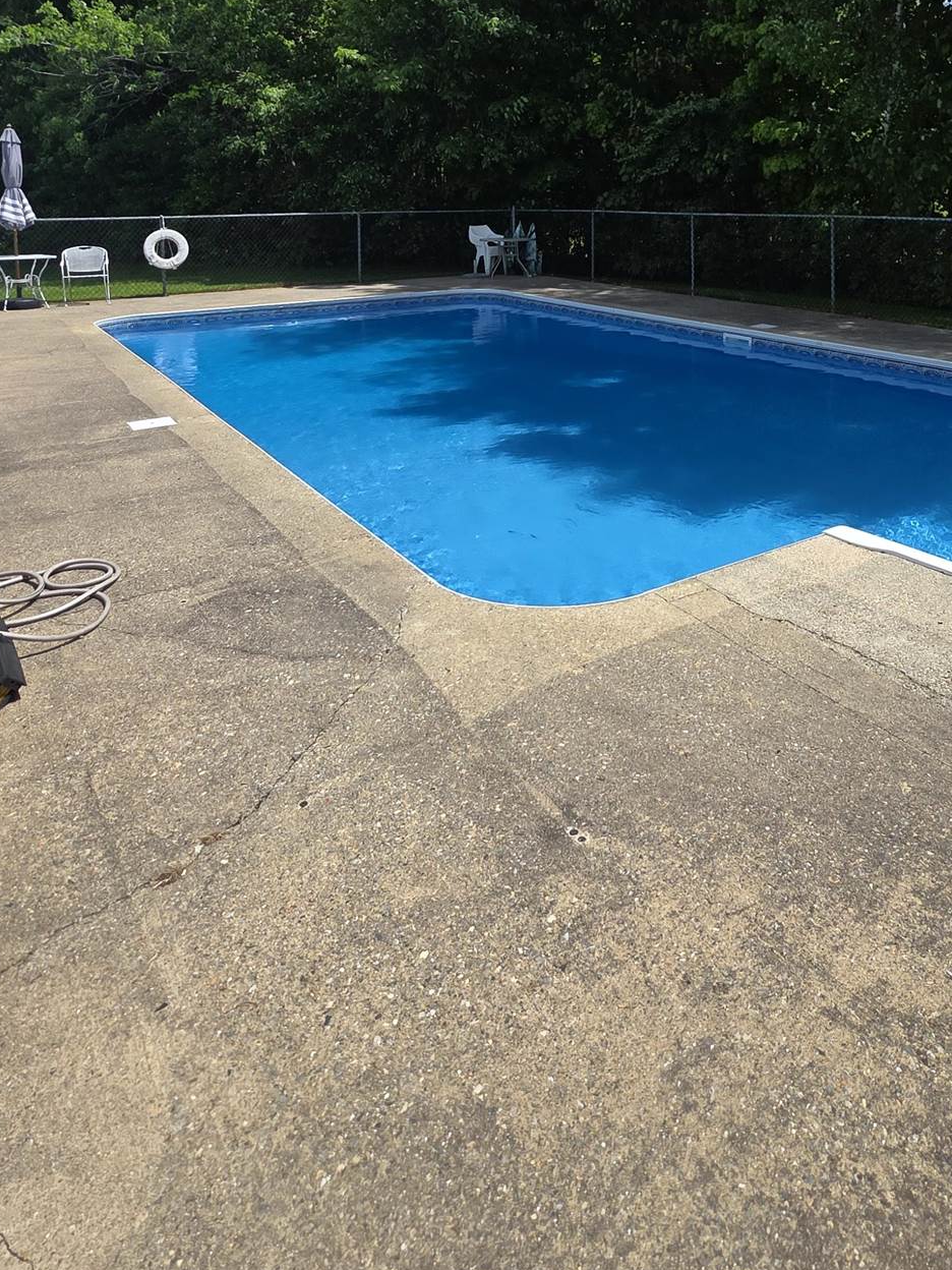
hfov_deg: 55.1
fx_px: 880
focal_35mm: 24
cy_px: 304
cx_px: 667
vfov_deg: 66.7
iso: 40
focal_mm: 2.2
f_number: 1.9
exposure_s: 1/1854
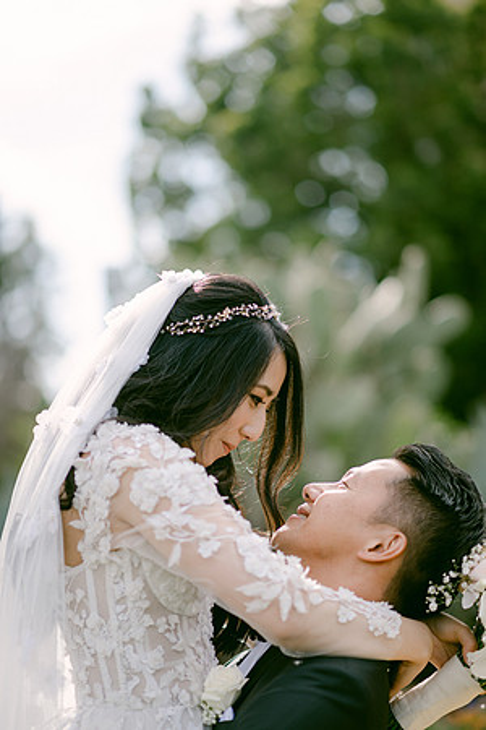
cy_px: 365
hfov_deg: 16.1
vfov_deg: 23.9
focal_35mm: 85
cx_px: 243
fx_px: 1721
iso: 100
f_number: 2
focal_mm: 85
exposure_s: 1/2500
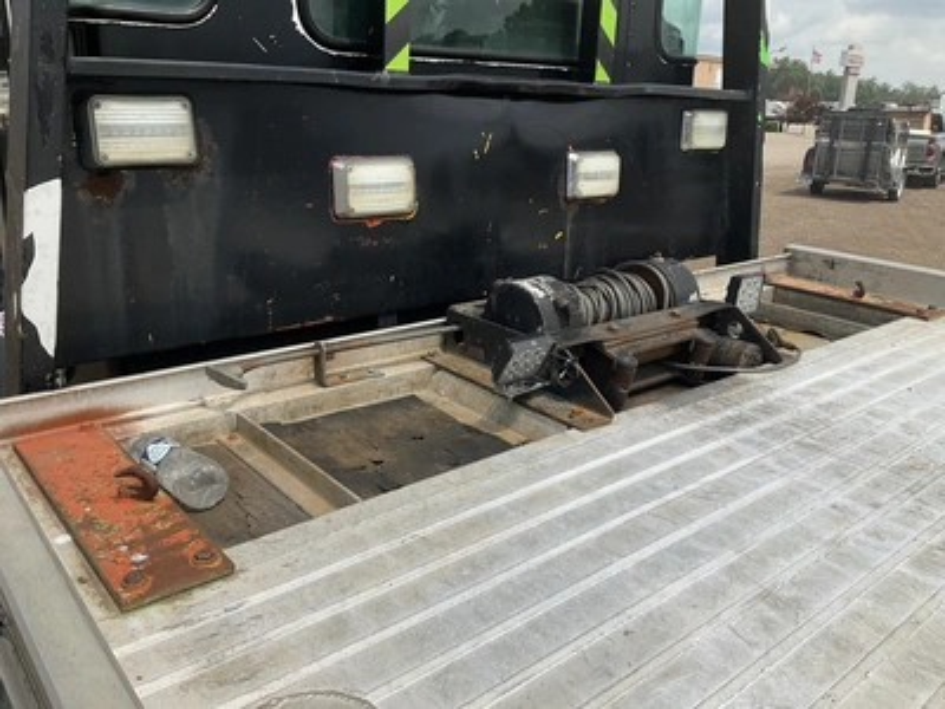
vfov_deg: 48.2
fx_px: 792
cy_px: 354
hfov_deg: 61.7
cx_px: 472
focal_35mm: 29
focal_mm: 3
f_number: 1.8
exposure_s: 1/2801
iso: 25
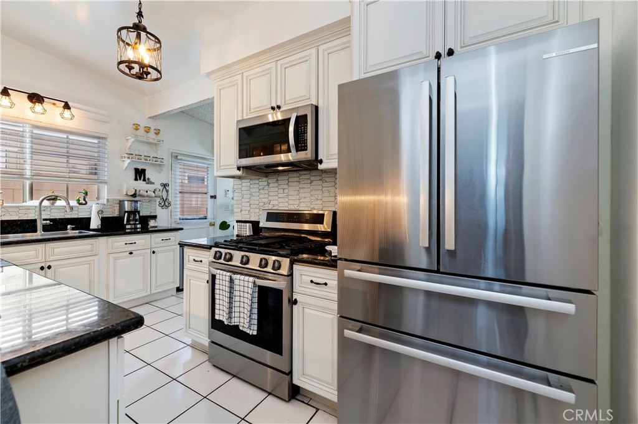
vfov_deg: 81.1
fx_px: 248
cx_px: 319
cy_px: 212
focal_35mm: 14
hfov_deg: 104.3
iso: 500
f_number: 10
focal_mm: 14
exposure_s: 1/8
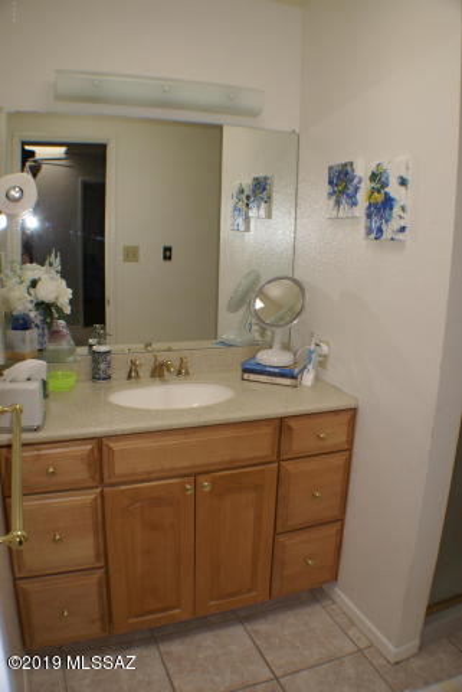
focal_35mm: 36
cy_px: 346
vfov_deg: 53.1
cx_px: 231
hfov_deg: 36.9
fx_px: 691
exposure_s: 1/100
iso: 160
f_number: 5.6
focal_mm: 24
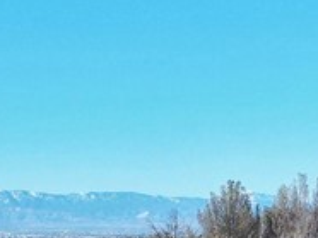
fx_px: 1569
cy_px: 421
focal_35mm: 171
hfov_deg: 11.5
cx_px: 62
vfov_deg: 8.4
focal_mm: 5.33
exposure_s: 1/800
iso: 100
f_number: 3.1
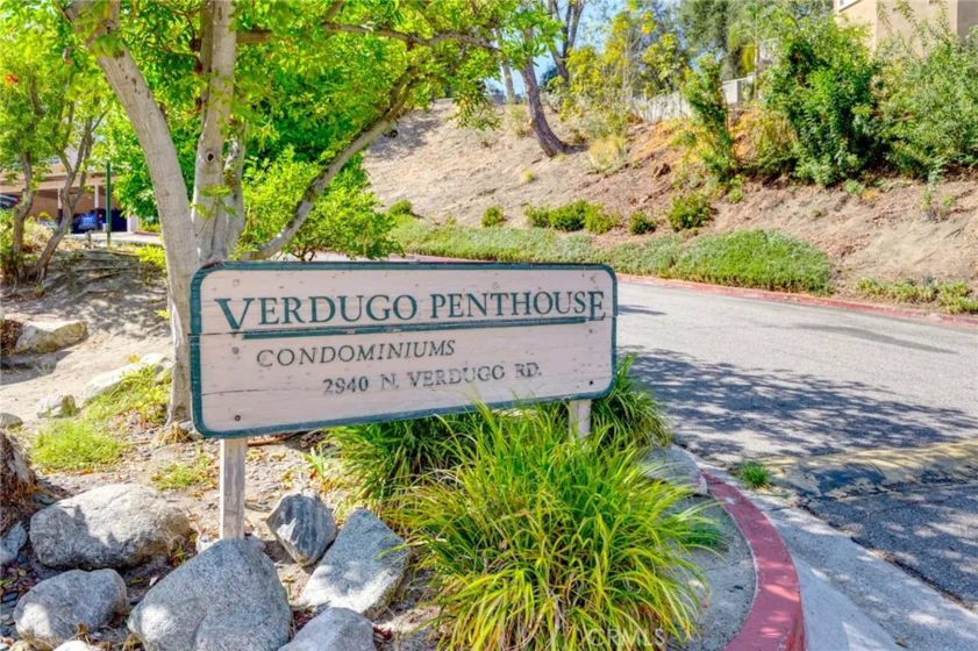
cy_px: 326
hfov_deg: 65.5
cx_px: 489
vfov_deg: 46.4
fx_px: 760
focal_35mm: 28
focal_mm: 28
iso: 800
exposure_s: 1/2000
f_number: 5.6
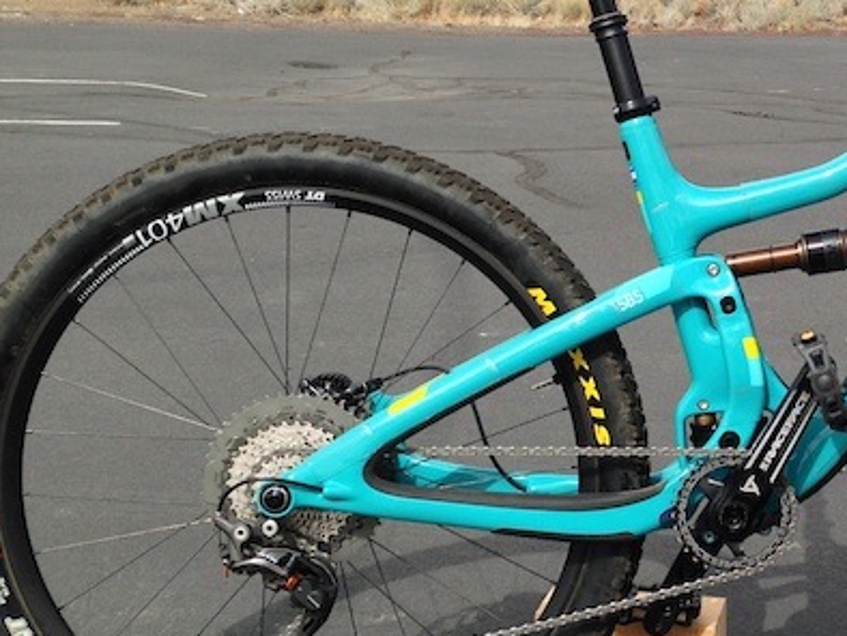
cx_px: 783
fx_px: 1640
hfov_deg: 27.8
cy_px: 275
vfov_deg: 21.9
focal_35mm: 67
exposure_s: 1/1595
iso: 50
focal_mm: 4.12
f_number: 2.4
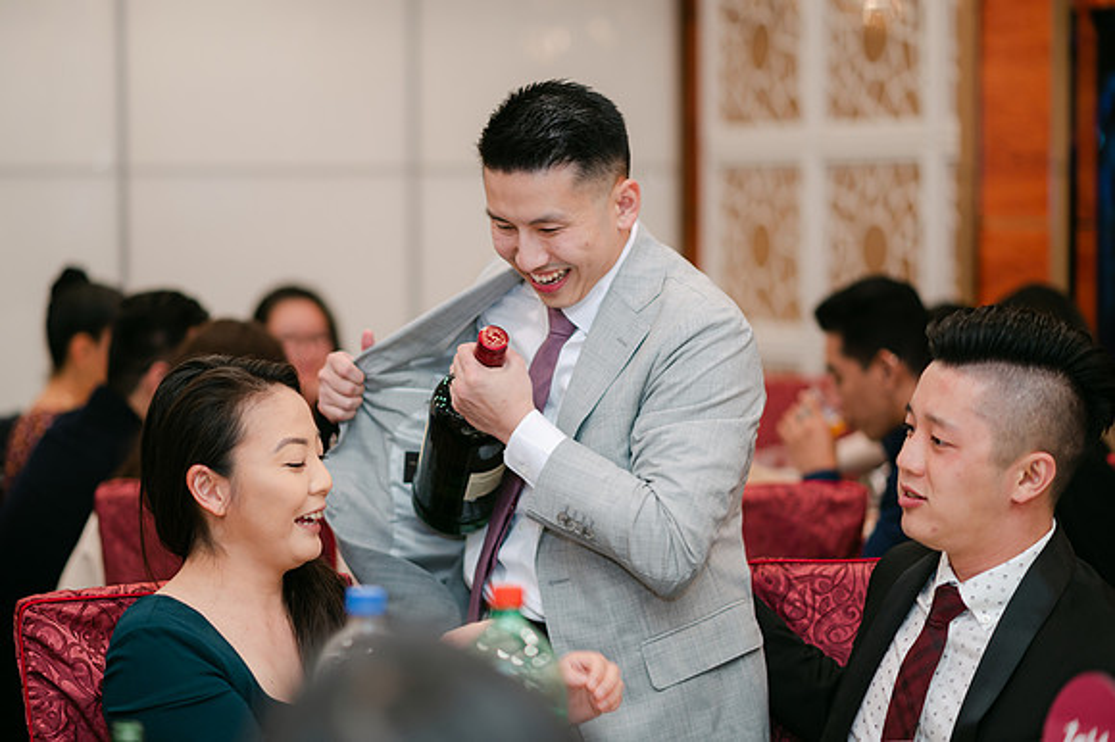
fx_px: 2775
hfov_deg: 22.7
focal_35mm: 90
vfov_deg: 15.2
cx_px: 533
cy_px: 360
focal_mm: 85
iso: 320
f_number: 2
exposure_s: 1/125
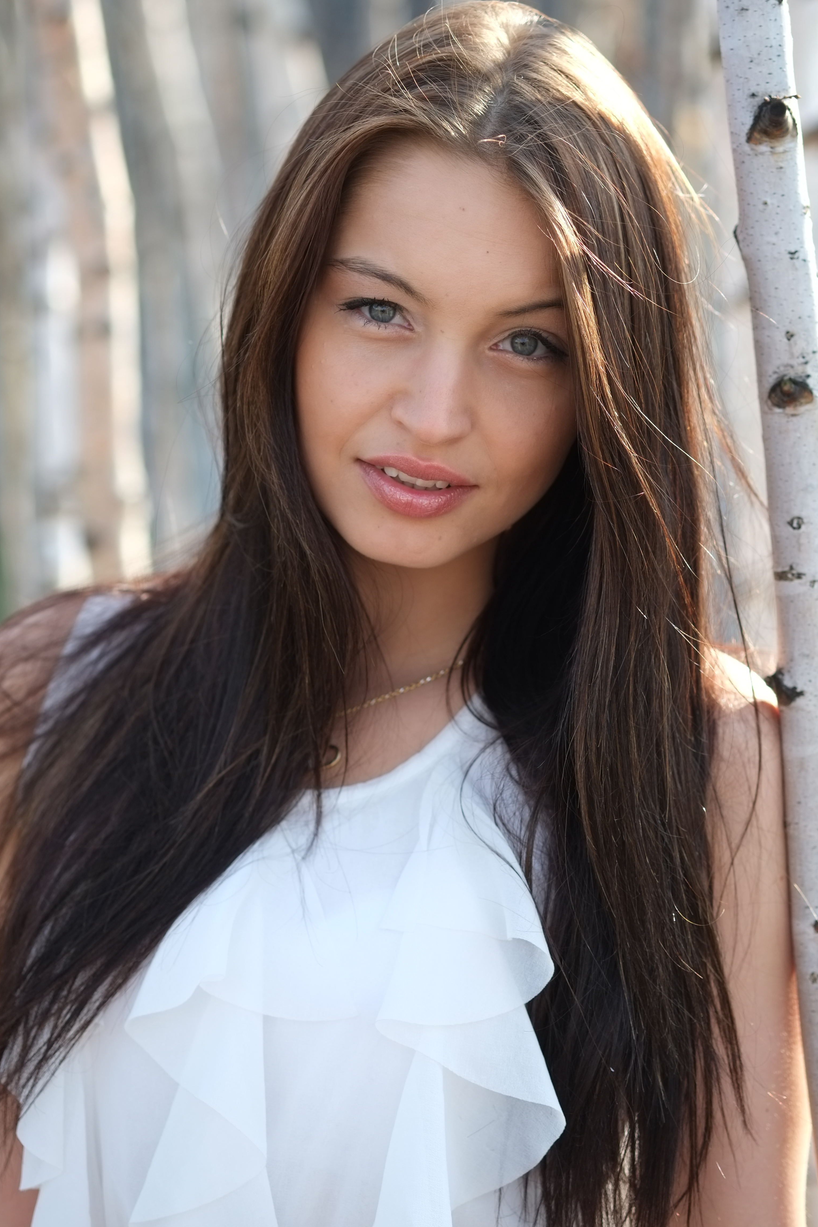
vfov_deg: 21.2
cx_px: 391
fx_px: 3272
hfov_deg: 14.3
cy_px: 595
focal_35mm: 96
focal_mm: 60
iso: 200
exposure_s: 1/340
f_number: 2.8
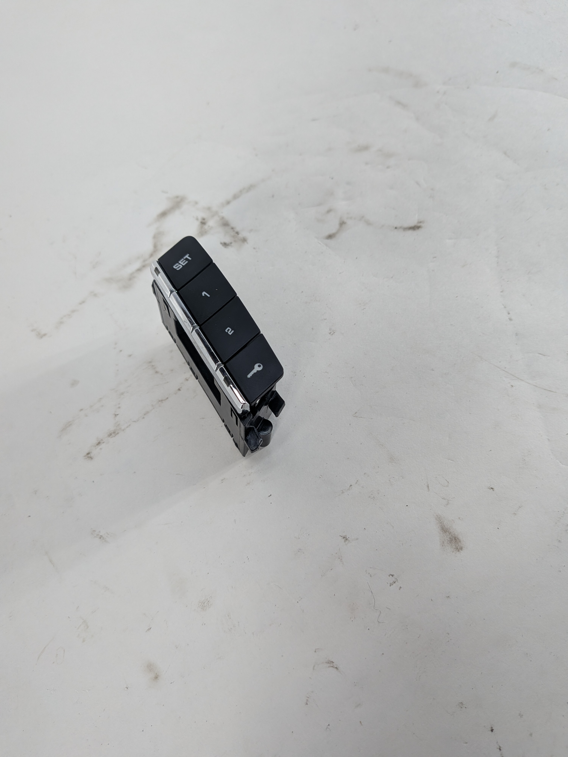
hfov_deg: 56.8
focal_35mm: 24
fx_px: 525
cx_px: 284
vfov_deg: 71.6
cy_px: 378
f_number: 1.7
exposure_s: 1/243
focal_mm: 4.53
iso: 45
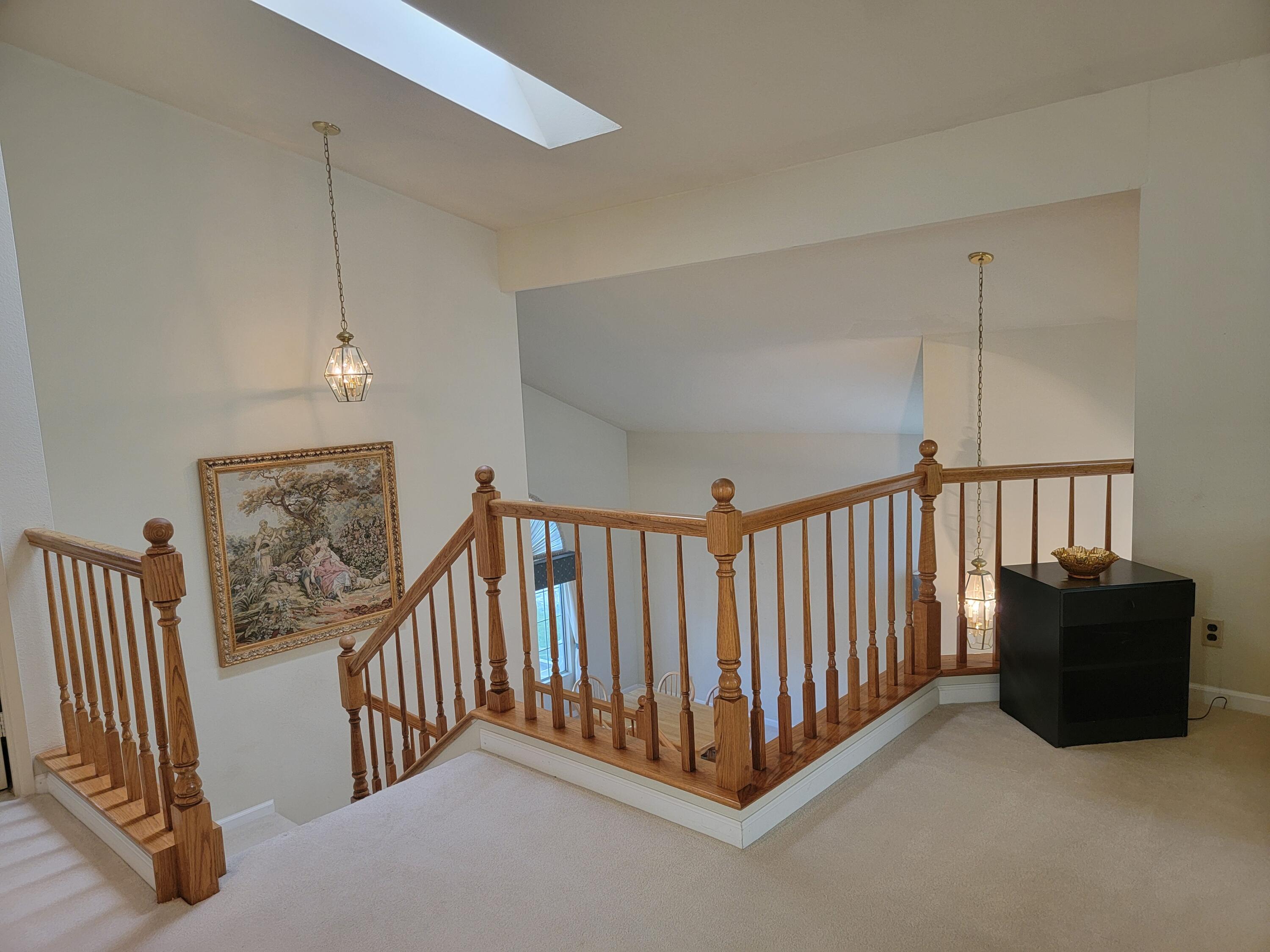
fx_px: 881
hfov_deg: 71.6
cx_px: 635
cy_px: 476
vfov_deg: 56.8
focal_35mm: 24
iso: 200
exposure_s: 1/60
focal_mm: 6.7
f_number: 1.8
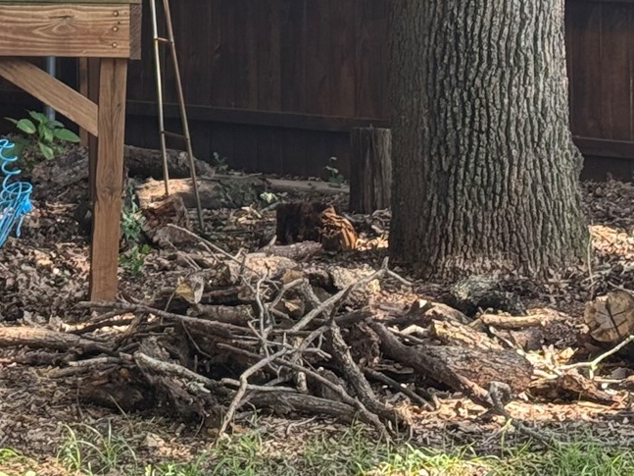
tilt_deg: -0.6
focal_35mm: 152
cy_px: -192
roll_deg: -0.4
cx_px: -75
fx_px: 2783
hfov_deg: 12.7
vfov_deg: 9.5
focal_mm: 6.76
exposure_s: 1/179
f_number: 1.78
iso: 64
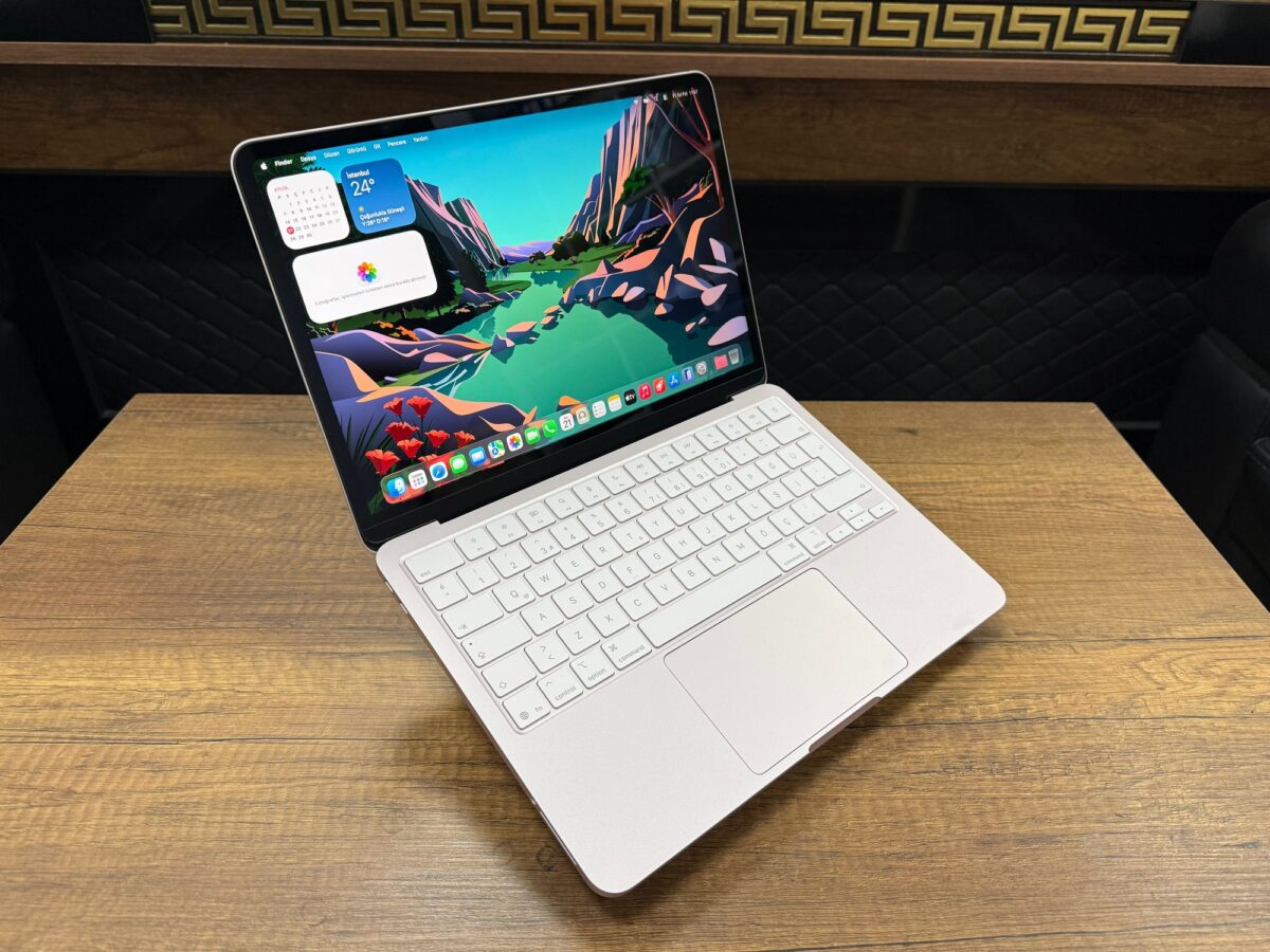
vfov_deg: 56.8
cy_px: 476
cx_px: 635
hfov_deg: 71.6
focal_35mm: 24
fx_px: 881
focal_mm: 6.76
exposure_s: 1/100
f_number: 1.78
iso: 160
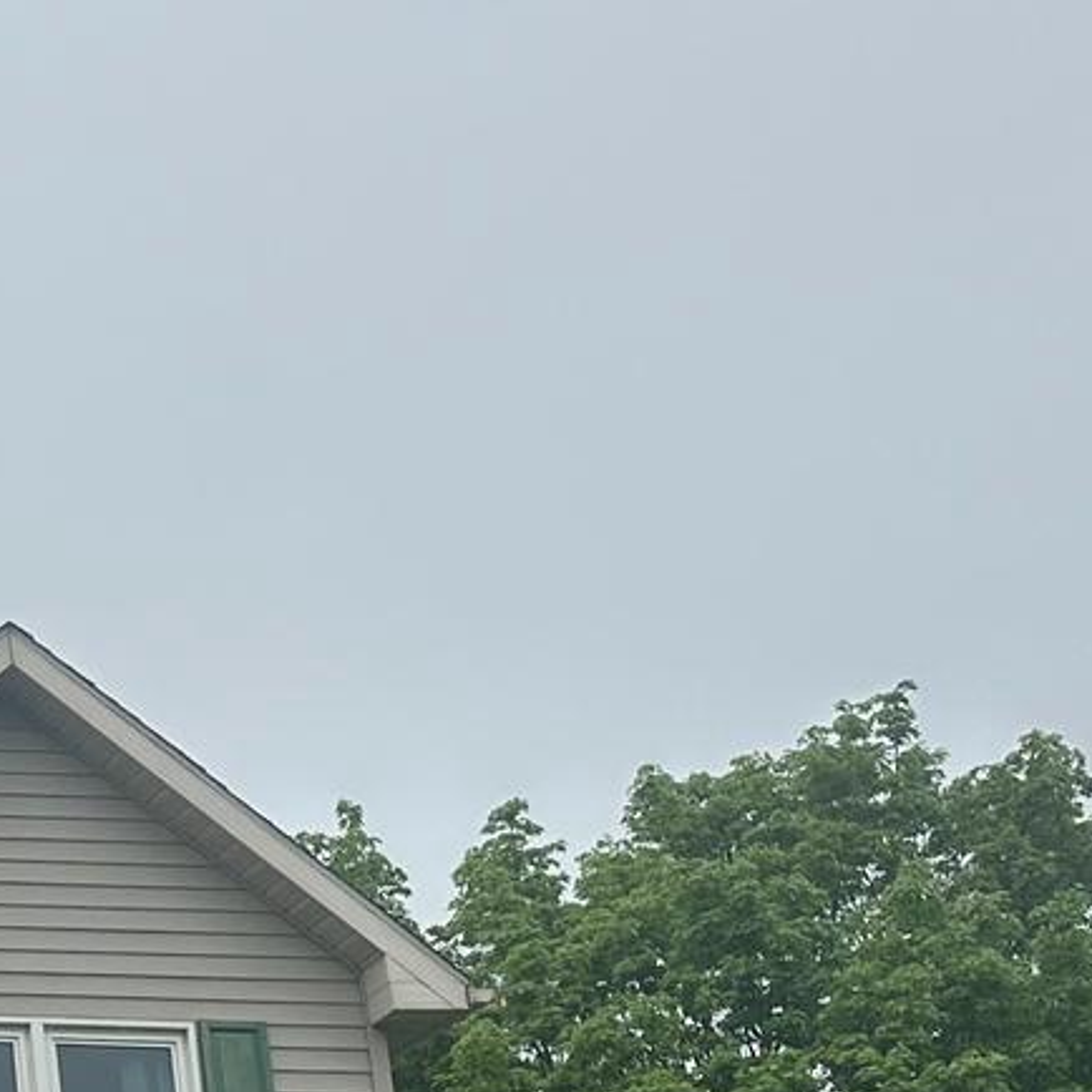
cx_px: -861
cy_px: 1042
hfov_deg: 15.1
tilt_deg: +16.9
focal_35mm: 100
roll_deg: +0.9
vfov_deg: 17.1
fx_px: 3569
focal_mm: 6.86
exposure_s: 1/5263
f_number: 1.78
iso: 80
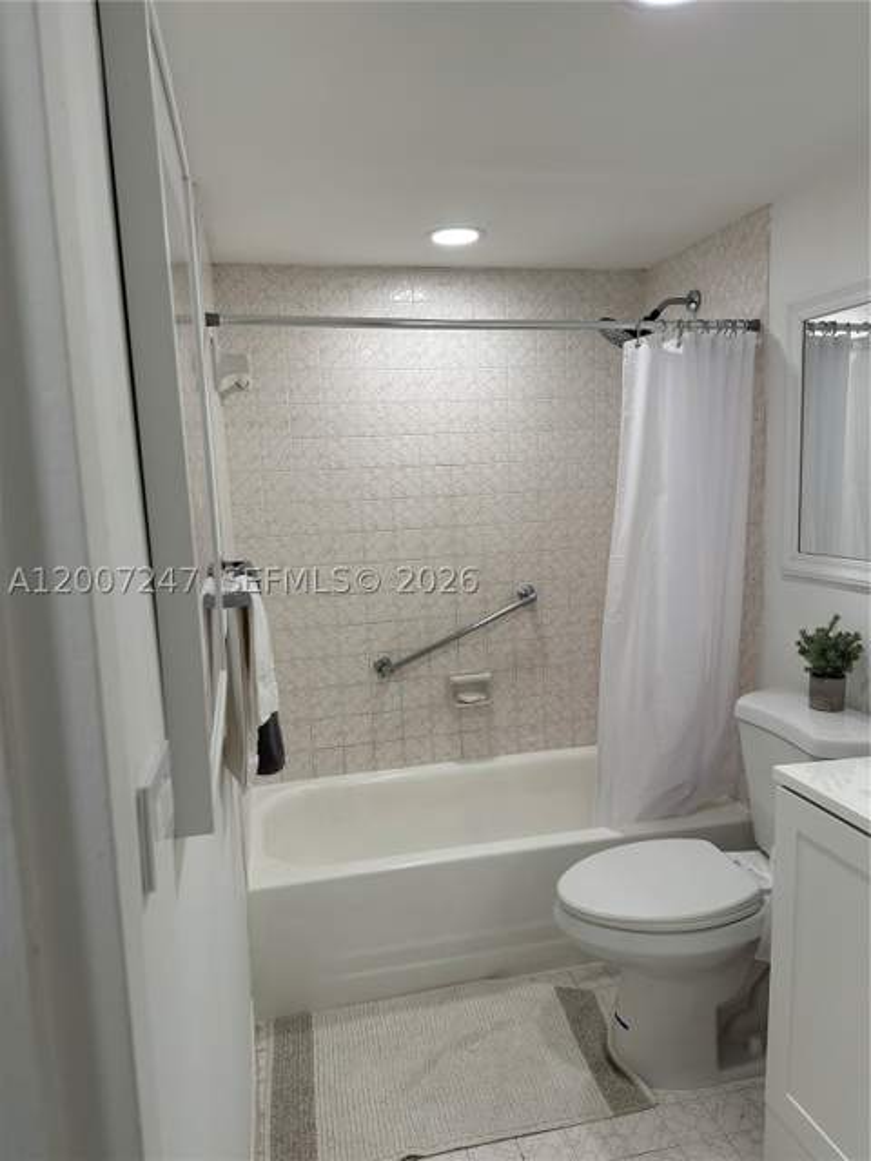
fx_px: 805
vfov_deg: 71.6
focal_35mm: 24
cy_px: 580
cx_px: 436
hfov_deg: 56.8
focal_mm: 6.86
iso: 80
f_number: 1.78
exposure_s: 1/120
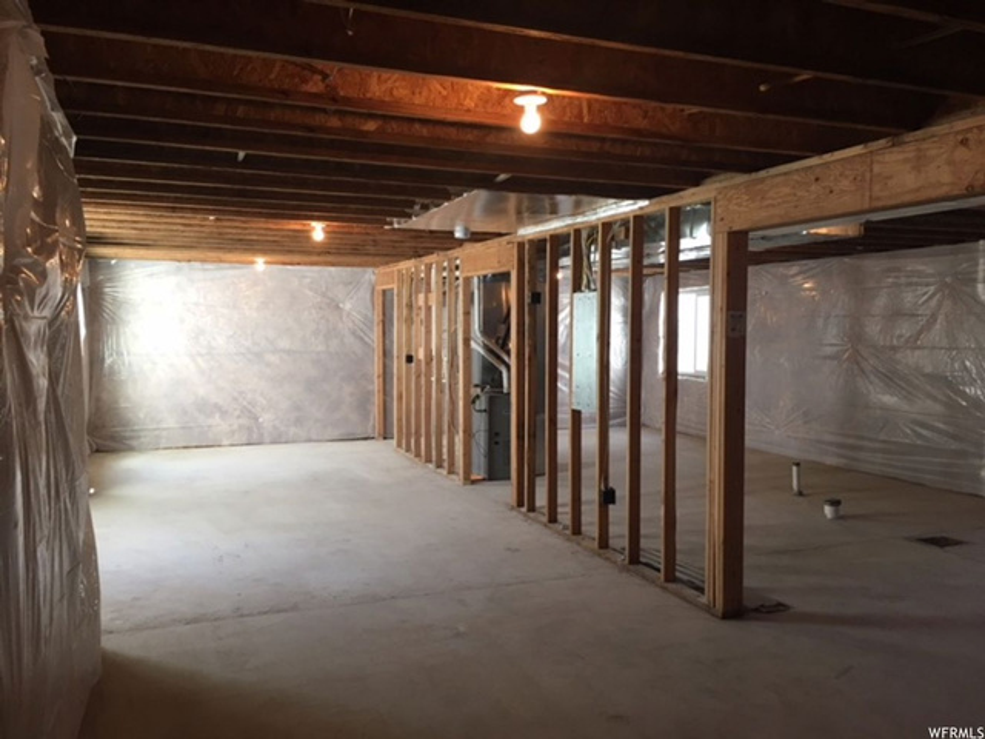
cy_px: 370
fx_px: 825
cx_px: 492
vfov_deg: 48.2
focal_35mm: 29
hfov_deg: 61.7
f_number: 2.2
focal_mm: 4.15
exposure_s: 1/30
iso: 80
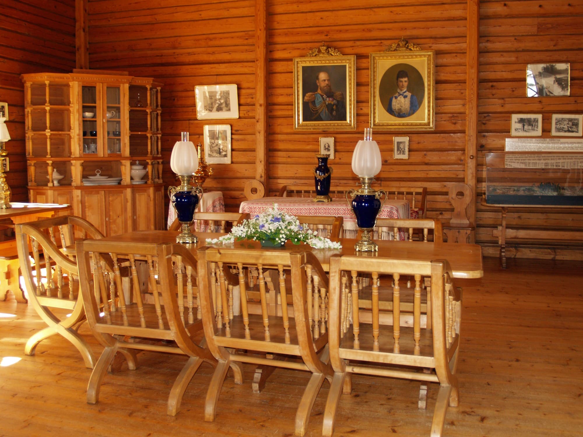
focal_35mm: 36
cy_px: 218
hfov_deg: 51.4
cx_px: 292
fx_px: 606
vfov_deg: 39.7
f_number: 3.8
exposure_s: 1/40
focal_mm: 18
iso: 320
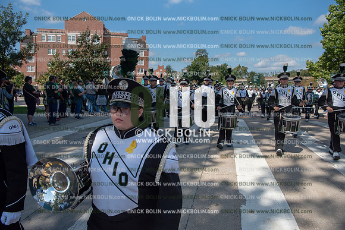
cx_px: 172
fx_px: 230
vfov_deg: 53.2
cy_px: 115
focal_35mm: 24
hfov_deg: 73.7
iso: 400
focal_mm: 24
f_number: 5
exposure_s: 1/4000
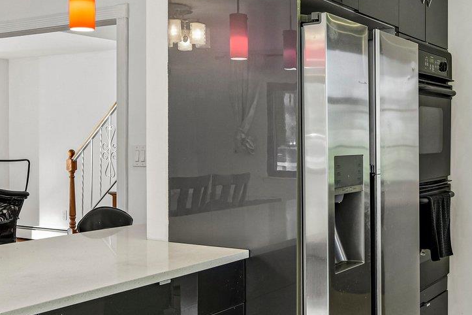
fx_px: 669
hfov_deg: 38.6
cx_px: 302
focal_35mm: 51
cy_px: 134
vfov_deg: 26.5
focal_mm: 18
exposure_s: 1/8
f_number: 9
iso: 250
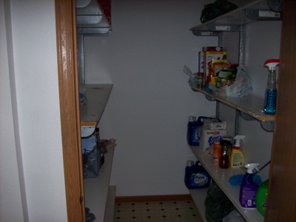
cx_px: 148
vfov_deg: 39.7
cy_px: 111
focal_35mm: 36
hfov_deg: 51.4
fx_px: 308
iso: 80
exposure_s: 1/64
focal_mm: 6
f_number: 2.7
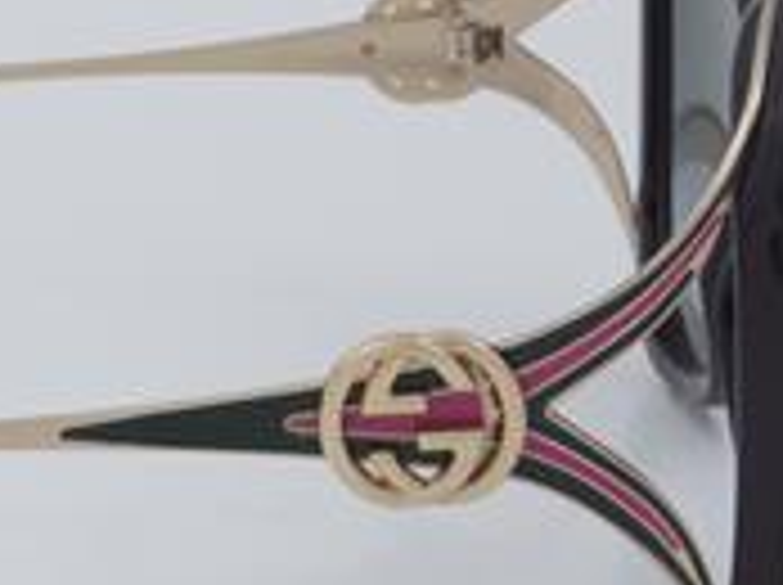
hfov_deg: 11.8
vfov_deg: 8.9
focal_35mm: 166
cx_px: 0
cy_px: 297
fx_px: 3750
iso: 100
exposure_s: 1/4
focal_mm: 50
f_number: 32
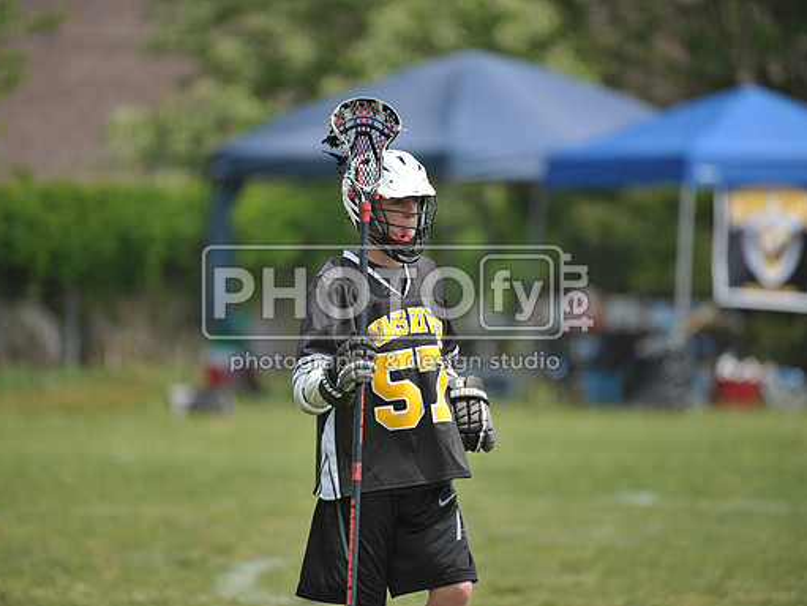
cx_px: 390
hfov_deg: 4.5
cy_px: 303
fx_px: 10172
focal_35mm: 436
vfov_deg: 3.4
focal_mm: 400
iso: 640
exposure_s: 1/3200
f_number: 4
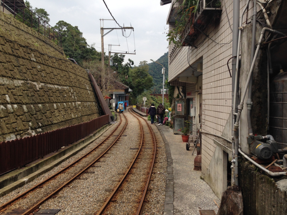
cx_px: 144
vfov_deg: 42.9
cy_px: 108
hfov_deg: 55.4
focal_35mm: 33
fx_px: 274
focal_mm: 4.12
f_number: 2.4
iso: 50
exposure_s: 1/475
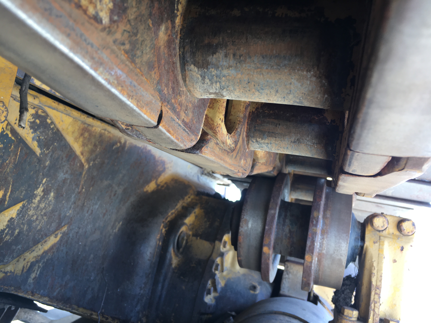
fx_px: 361
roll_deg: -12.0
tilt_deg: +6.8
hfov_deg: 61.7
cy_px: 162
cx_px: 216
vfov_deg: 48.2
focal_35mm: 29
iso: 25
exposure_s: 1/60
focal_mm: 4.15
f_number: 2.2
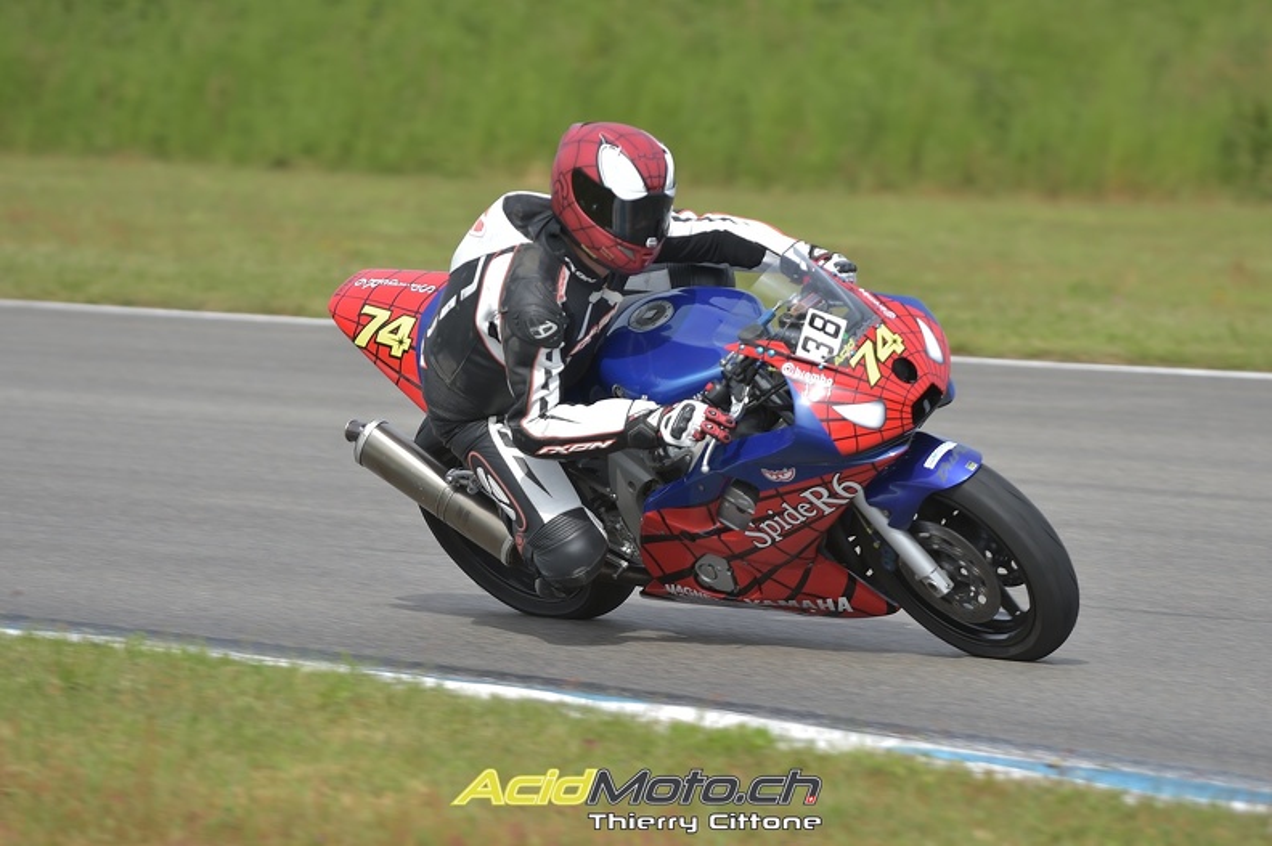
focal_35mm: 200
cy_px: 423
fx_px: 7062
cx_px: 636
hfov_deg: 10.3
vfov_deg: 6.9
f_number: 4
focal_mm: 200
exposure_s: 1/640
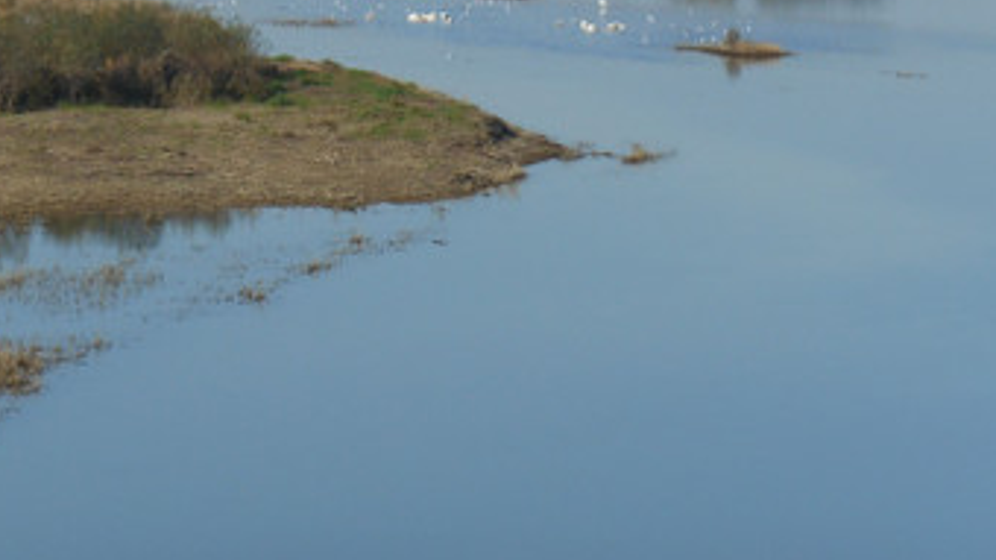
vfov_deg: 4.9
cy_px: -47
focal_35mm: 248
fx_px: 6548
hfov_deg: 8.7
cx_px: 357
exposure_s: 1/500
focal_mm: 21.5
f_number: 5.4
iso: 80
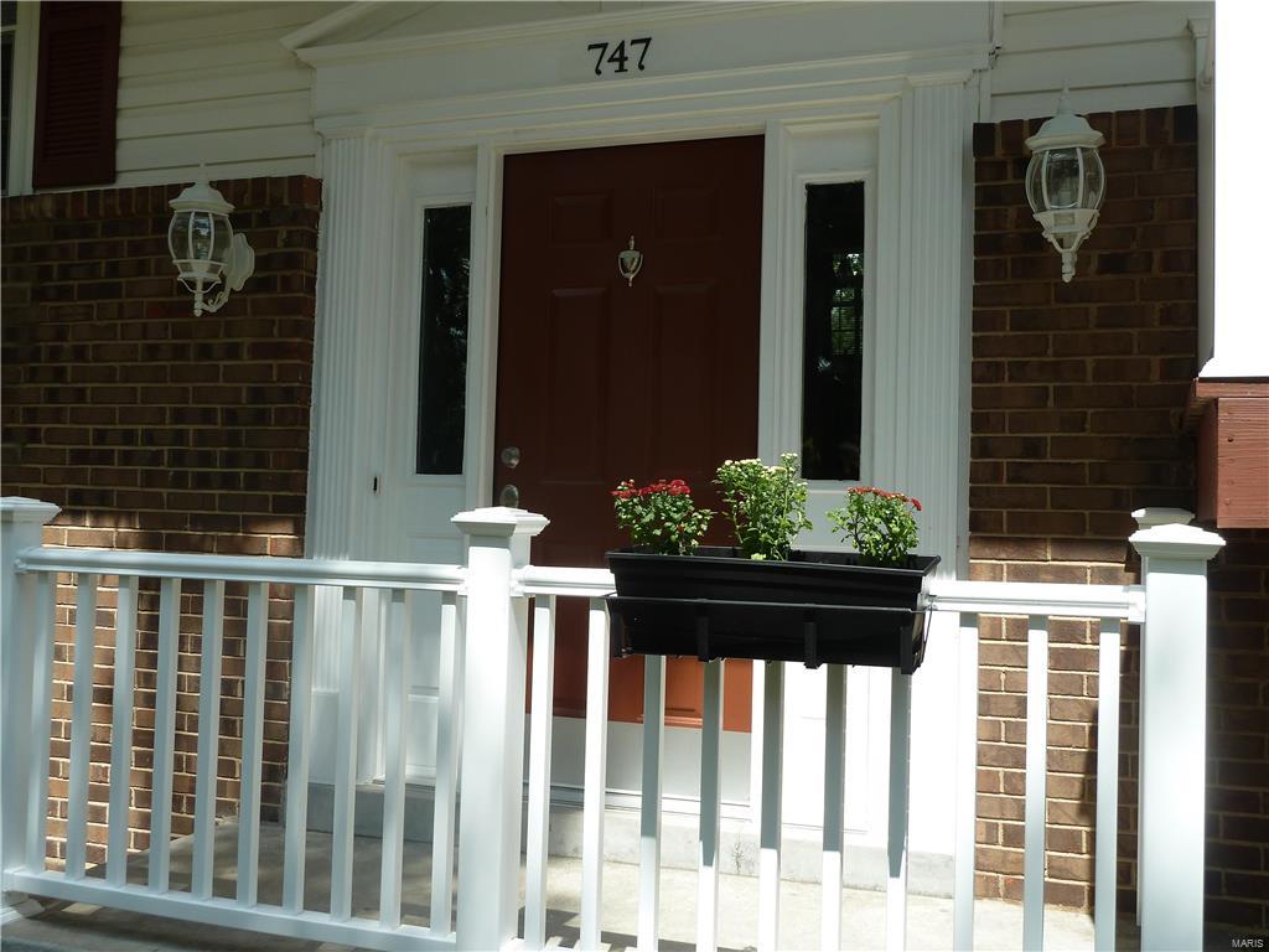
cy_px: 476
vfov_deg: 38.7
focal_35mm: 37
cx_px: 634
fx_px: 1356
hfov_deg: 50.1
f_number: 4
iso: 80
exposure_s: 1/400
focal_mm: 6.1
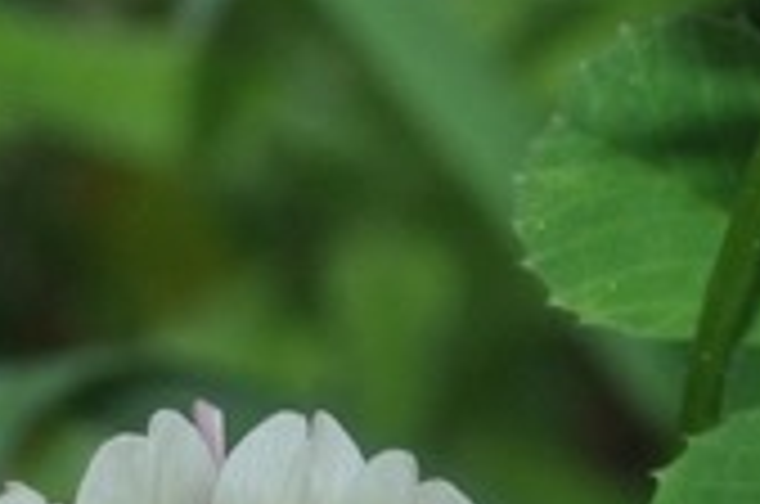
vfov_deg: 2.5
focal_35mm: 545
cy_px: 680
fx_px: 11484
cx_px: 1048
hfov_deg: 3.8
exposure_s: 1/200
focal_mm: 60
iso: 400
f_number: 16
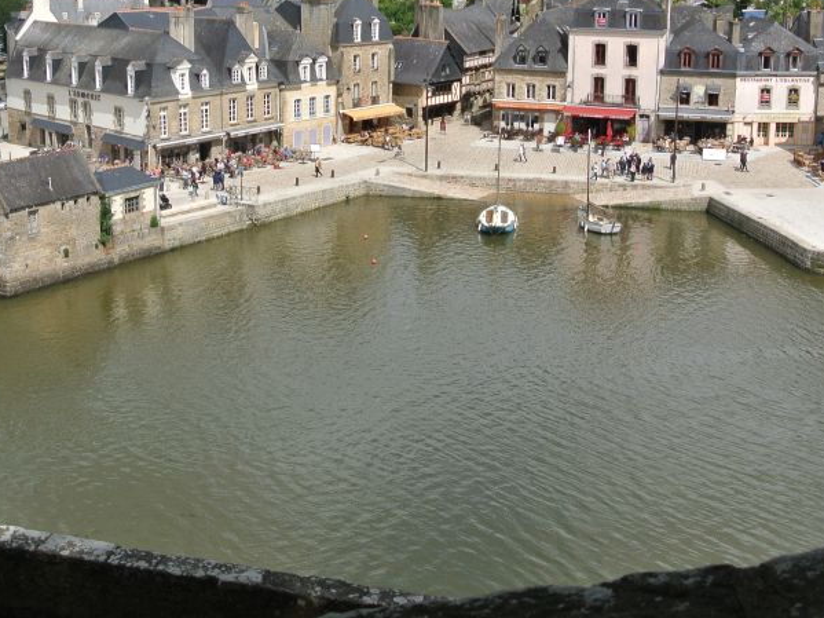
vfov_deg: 25.9
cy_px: 176
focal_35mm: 56
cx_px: 315
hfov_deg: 34.2
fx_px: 1333
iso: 100
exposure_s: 1/500
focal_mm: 12.7
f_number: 5.6
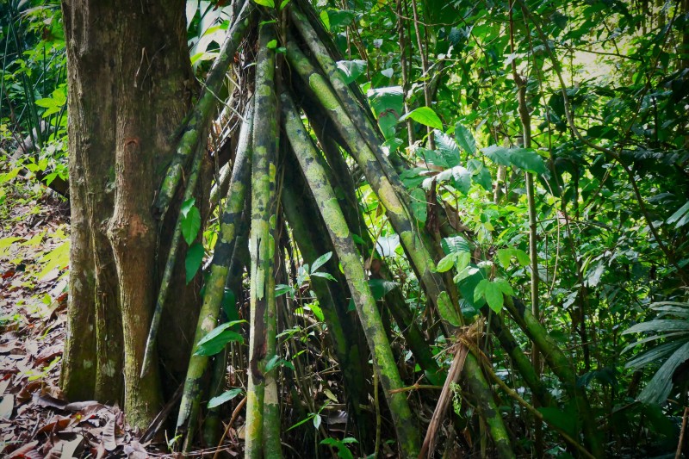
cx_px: 344
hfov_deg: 41.9
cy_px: 230
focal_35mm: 47
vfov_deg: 28.6
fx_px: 899
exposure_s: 1/60
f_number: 4.1
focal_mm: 17.1
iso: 1600
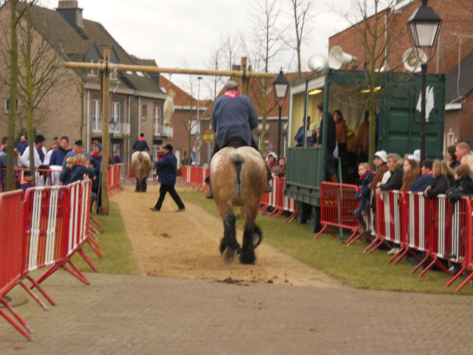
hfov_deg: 19.4
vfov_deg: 14.6
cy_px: 161
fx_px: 1380
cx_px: 249
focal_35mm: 101
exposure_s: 1/60
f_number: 5.4
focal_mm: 16.5
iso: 250
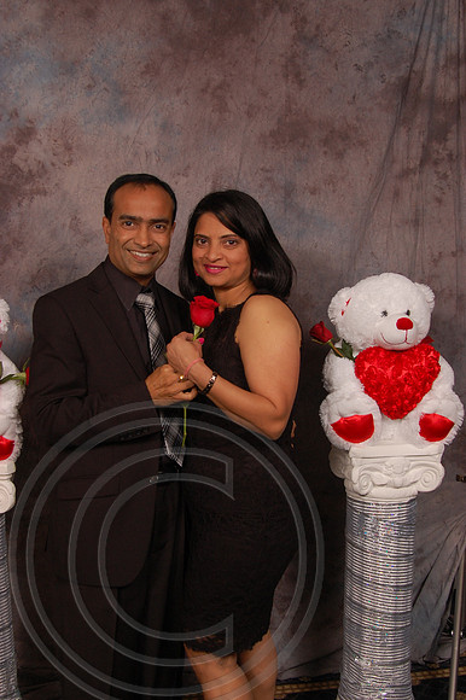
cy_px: 350
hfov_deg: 36.8
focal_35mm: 36
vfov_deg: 53.2
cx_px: 233
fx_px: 700
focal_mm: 24
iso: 400
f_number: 5.6
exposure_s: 1/200
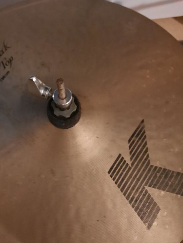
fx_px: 247
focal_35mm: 35
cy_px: 133
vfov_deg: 52.5
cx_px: 71
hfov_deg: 40.5
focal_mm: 4.6
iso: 1000
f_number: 2
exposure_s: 1/10
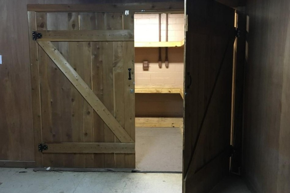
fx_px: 250
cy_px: 87
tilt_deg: -4.3
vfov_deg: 42.3
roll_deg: -1.5
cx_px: 143
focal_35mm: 31
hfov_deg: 60.3
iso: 200
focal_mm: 4.15
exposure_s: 1/15
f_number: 2.2
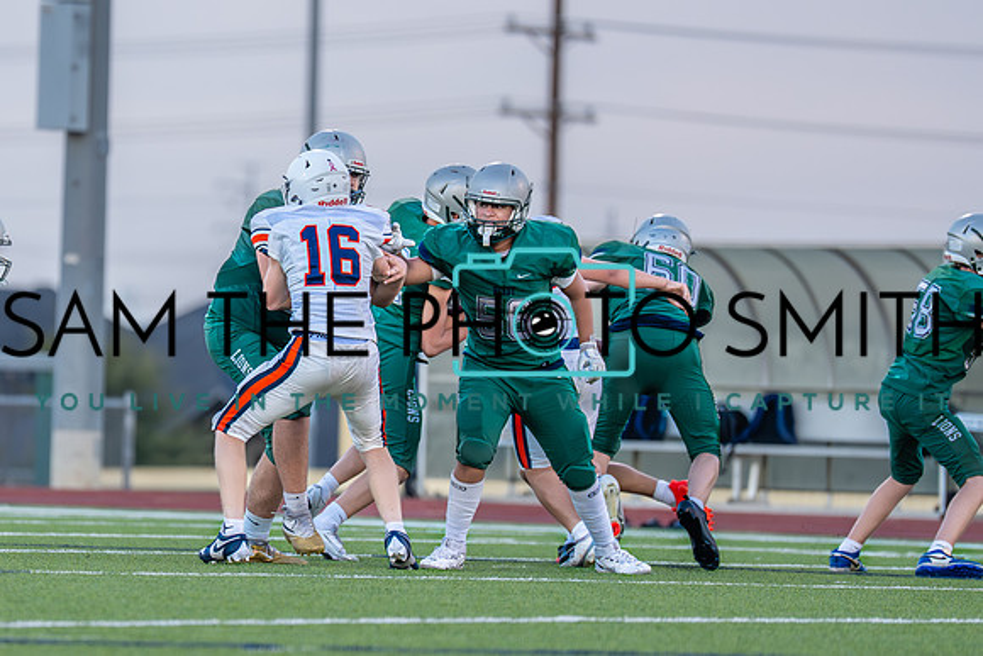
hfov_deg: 5.1
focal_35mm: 401
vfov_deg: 3.4
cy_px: 301
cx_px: 293
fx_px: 10949
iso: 800
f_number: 2.8
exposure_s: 1/1000
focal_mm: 200
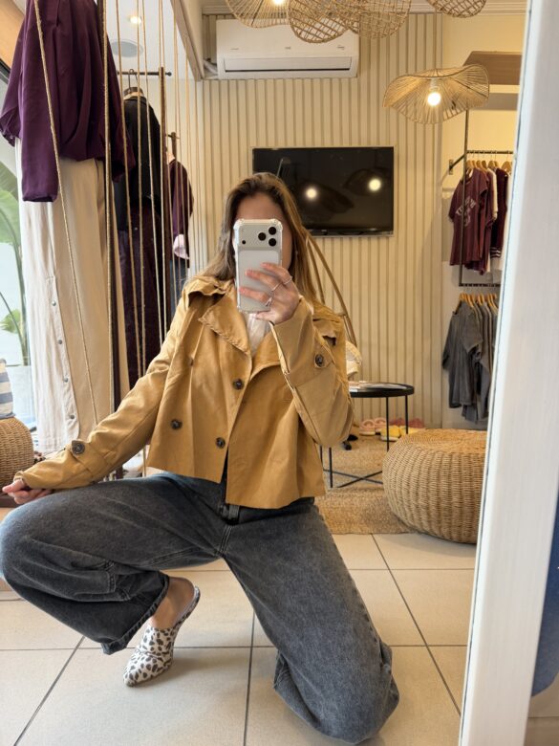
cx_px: 280
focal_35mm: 24
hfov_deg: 56.8
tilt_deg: -23.1
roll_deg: +0.6
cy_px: 373
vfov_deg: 71.6
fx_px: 517
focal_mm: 6.76
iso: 160
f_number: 1.78
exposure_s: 1/100
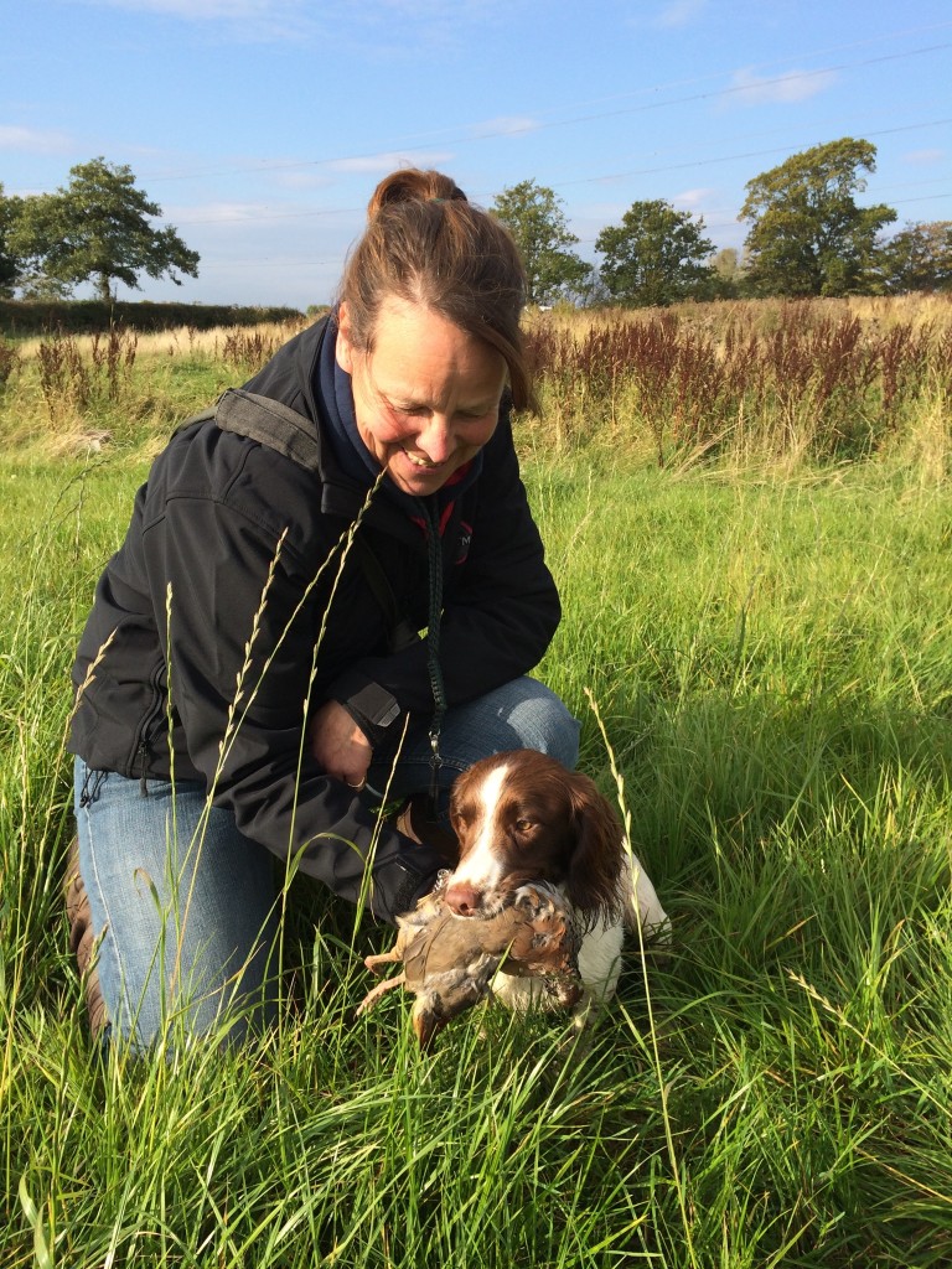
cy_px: 634
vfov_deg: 61.7
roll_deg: +1.9
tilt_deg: -15.2
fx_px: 1063
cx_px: 476
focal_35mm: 29
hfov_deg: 48.2
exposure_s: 1/1109
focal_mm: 4.15
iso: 32
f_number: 2.2
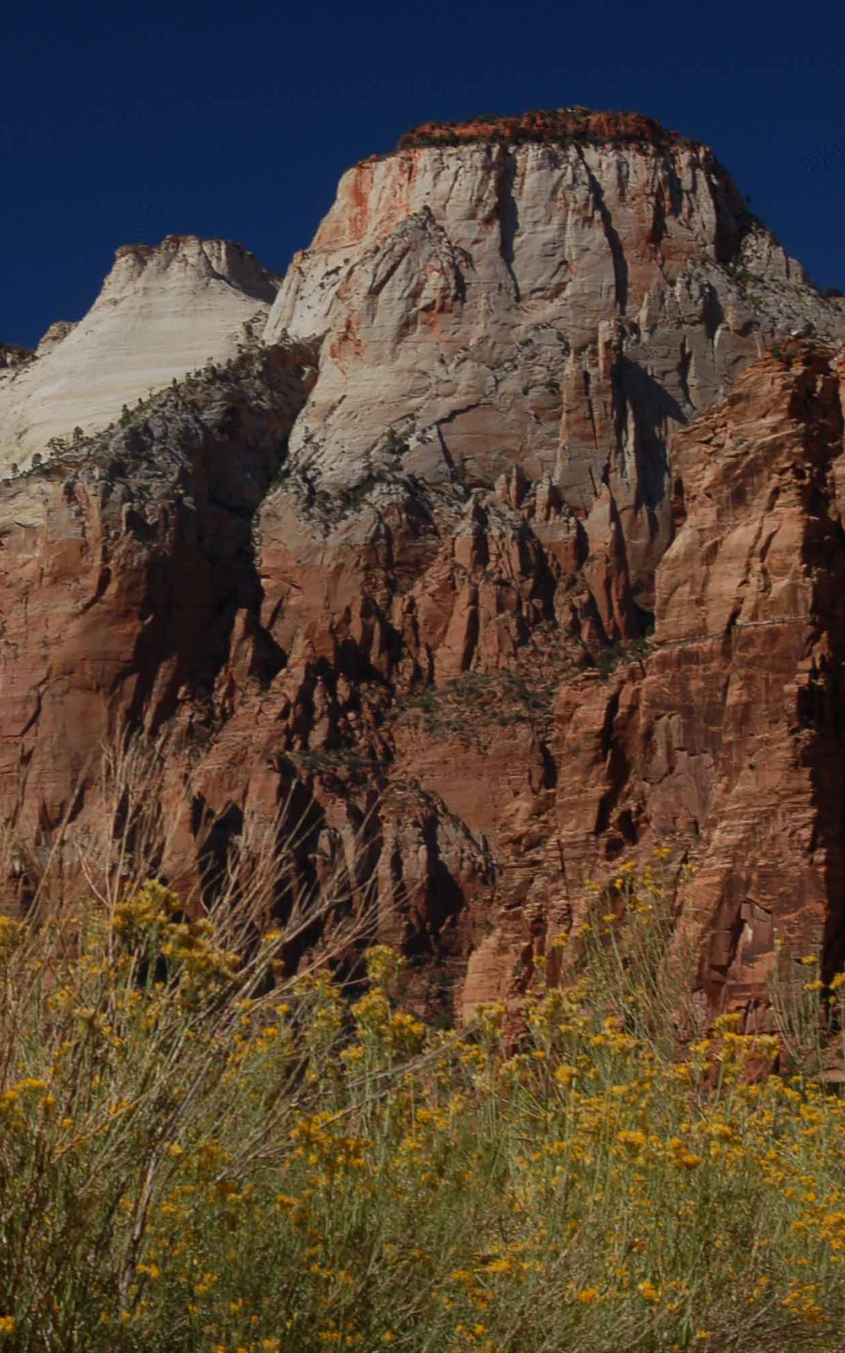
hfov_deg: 10.1
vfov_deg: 16.2
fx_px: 4753
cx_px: 186
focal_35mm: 129
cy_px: 676
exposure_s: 1/80
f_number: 14
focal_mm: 56
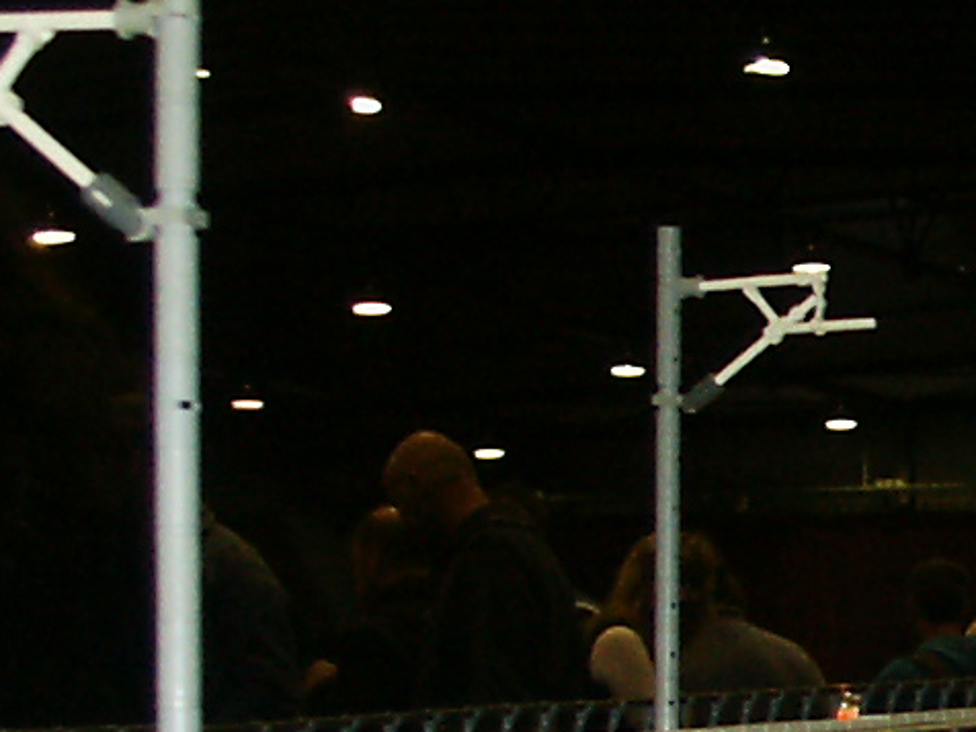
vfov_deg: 8.8
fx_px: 4709
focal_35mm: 167
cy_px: 783
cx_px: 2007
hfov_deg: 10.7
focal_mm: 7.18
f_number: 3
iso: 200
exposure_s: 1/45
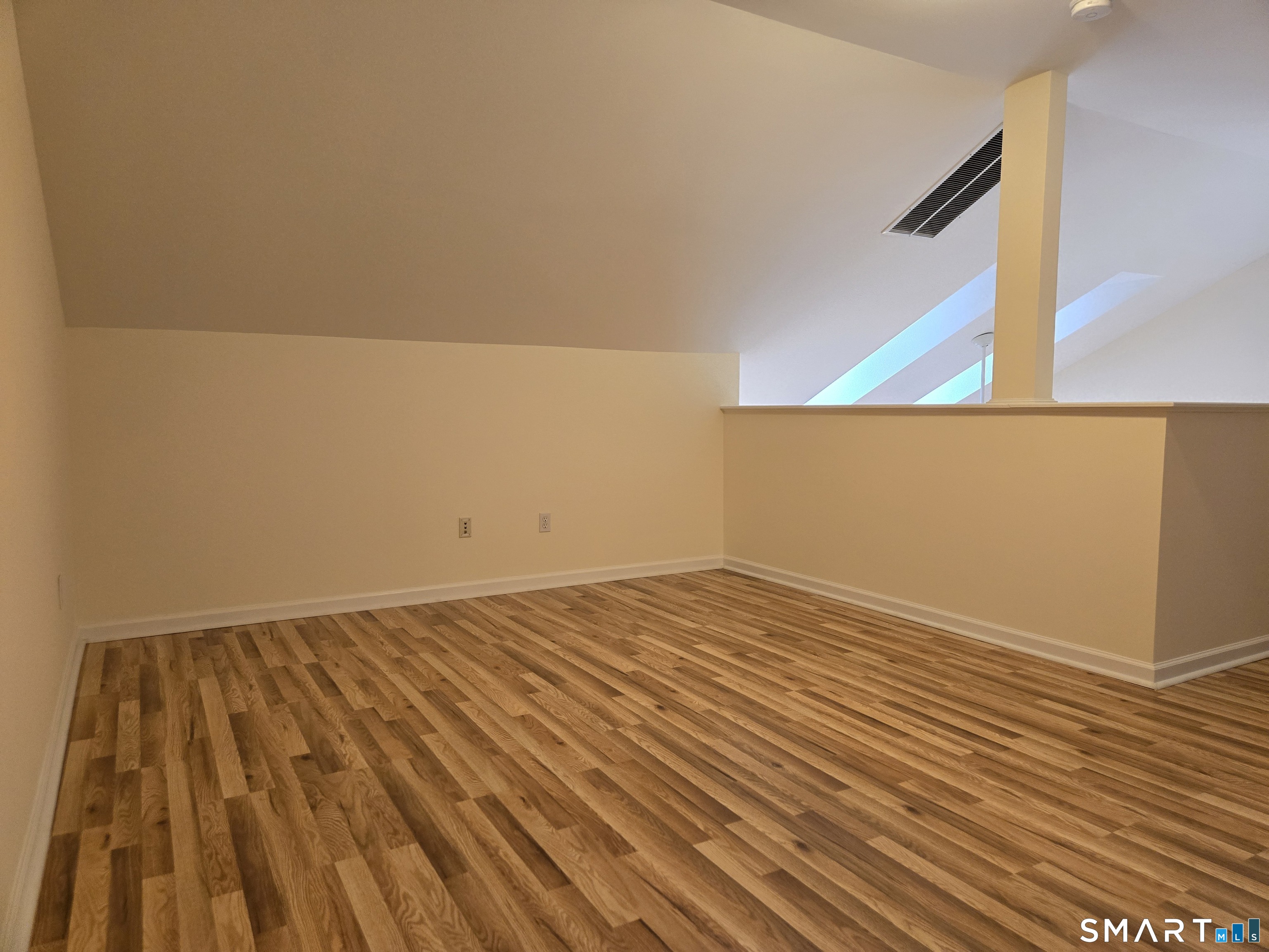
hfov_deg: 73.9
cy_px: 476
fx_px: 843
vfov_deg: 58.9
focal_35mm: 23
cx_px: 634
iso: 500
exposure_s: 1/120
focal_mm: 5.4
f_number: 1.8
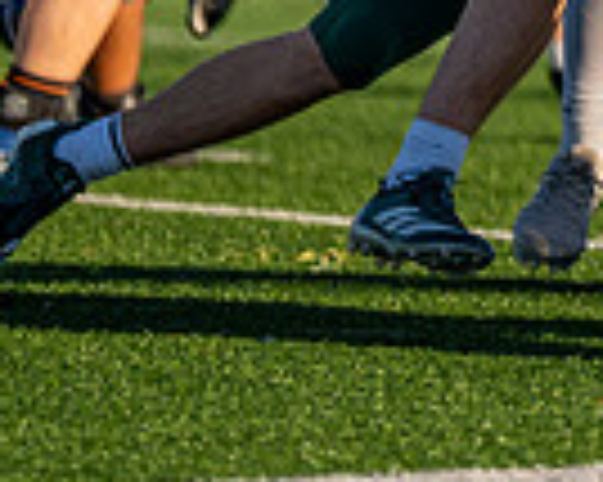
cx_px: 1363
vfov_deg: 2.4
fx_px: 11699
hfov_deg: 2.9
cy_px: -382
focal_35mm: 656
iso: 125
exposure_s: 1/4000
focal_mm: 144
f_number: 2.8
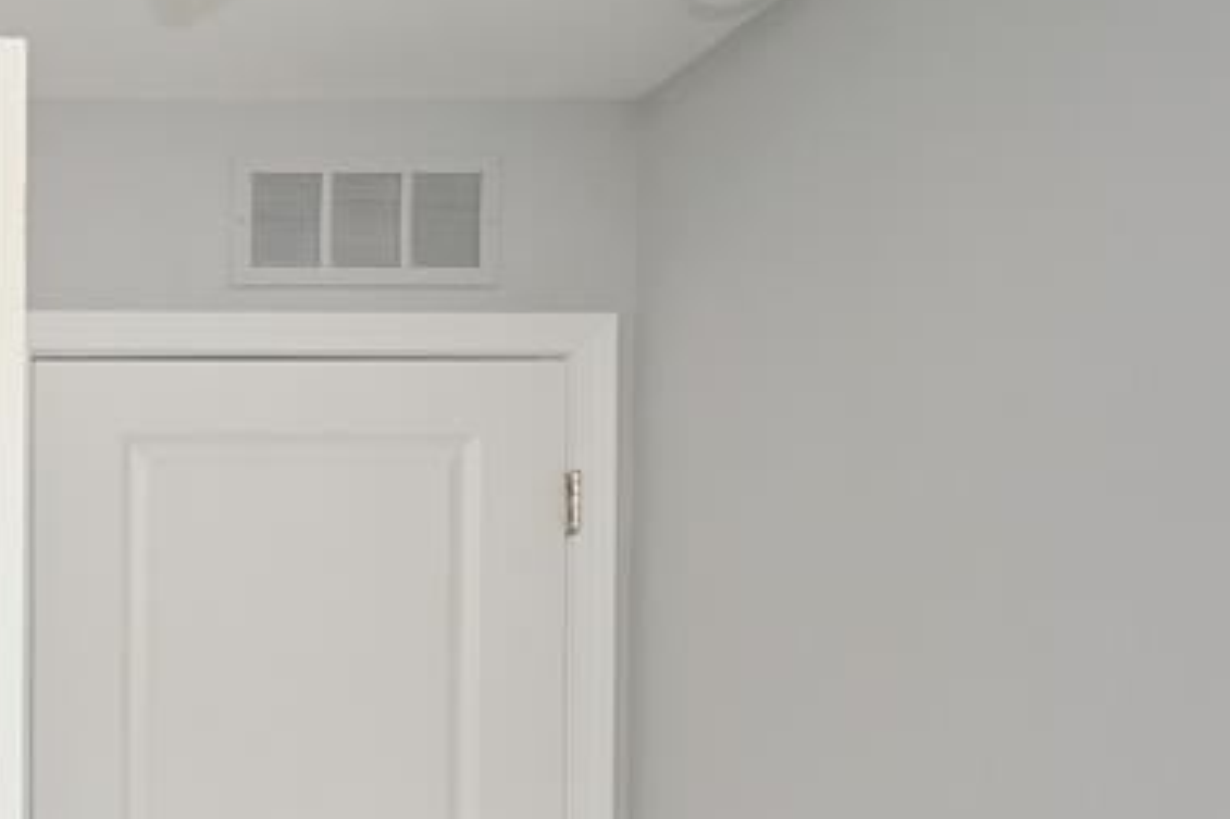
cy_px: 904
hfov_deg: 34.2
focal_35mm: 38
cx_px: -408
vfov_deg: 31.1
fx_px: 1298
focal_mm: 14
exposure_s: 1/60
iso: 250
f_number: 10
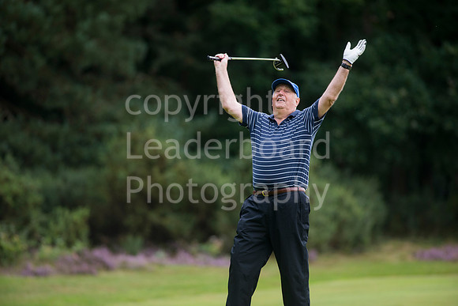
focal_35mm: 300
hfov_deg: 6.9
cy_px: 153
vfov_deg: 4.6
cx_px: 229
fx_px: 3817
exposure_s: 1/1250
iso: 500
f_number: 4.5
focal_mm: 300
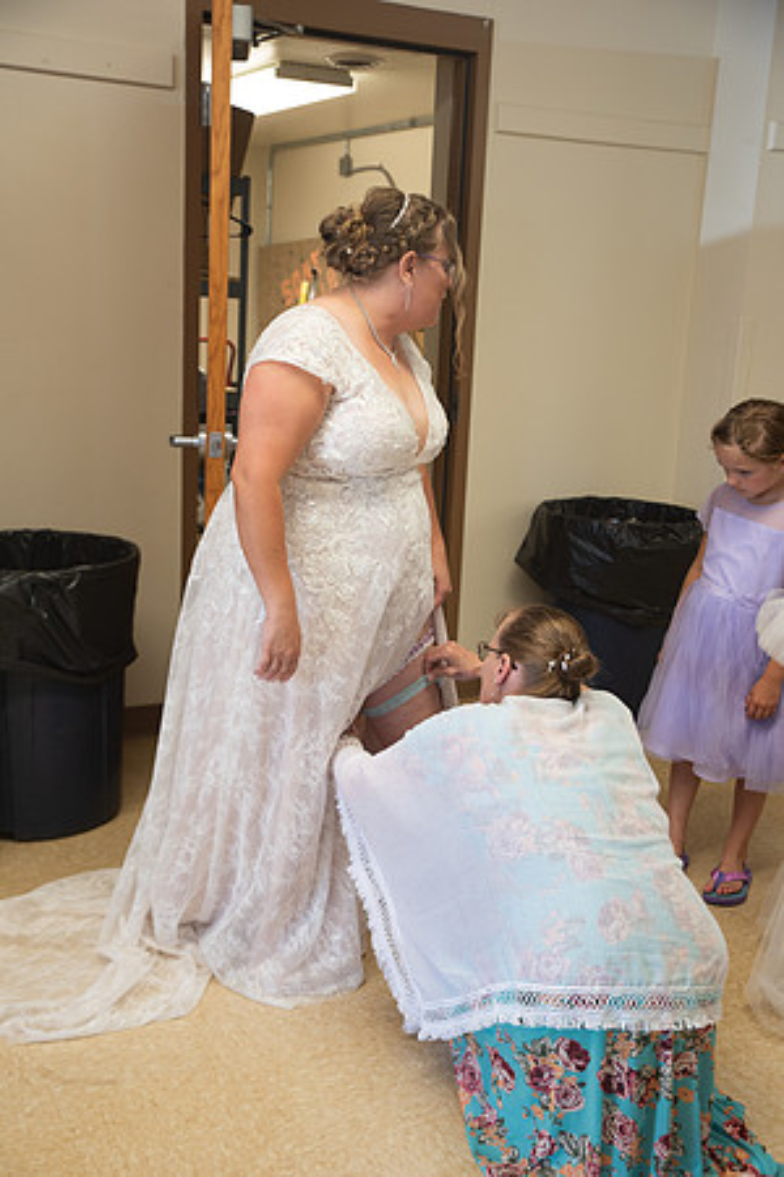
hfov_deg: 33.4
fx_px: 1307
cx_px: 392
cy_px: 588
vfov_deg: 48.5
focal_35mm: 40
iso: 400
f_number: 3.5
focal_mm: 40
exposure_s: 1/125
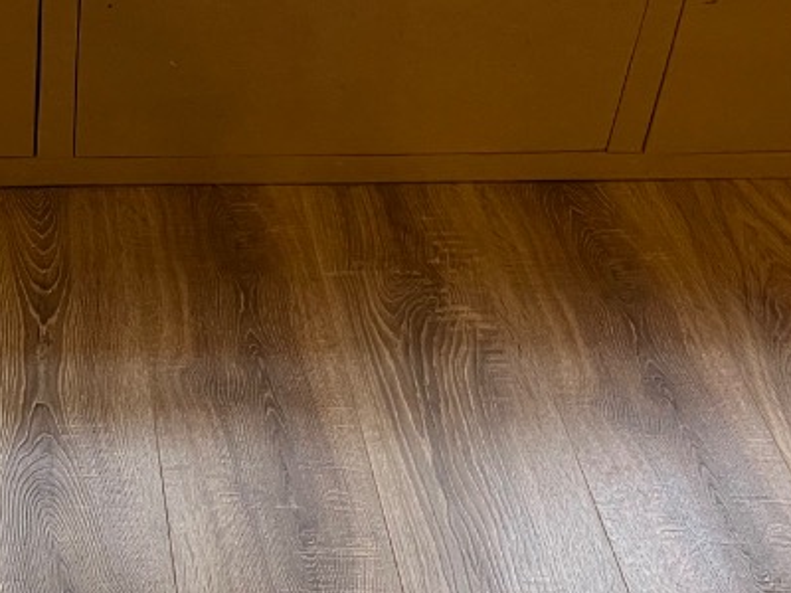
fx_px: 1782
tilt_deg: -31.4
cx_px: 42
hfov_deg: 24.1
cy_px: -95
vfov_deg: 18.1
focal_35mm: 78
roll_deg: -0.6
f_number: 1.5
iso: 125
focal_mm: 5.7
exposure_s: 1/69
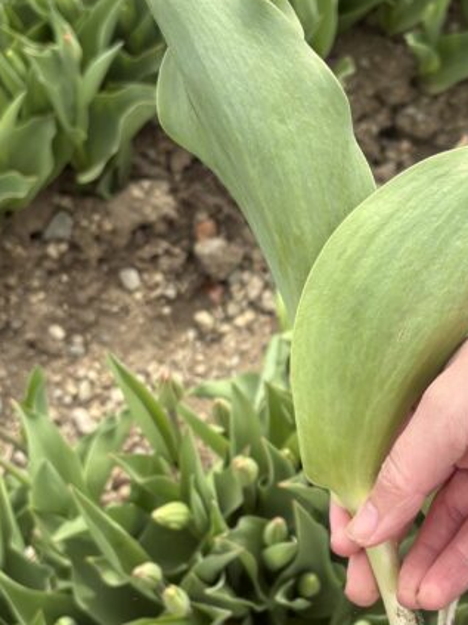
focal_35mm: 63
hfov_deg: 22.7
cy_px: 341
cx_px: 413
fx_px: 1136
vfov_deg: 30.7
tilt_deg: -55.9
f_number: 1.6
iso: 50
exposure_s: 1/1117
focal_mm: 5.96
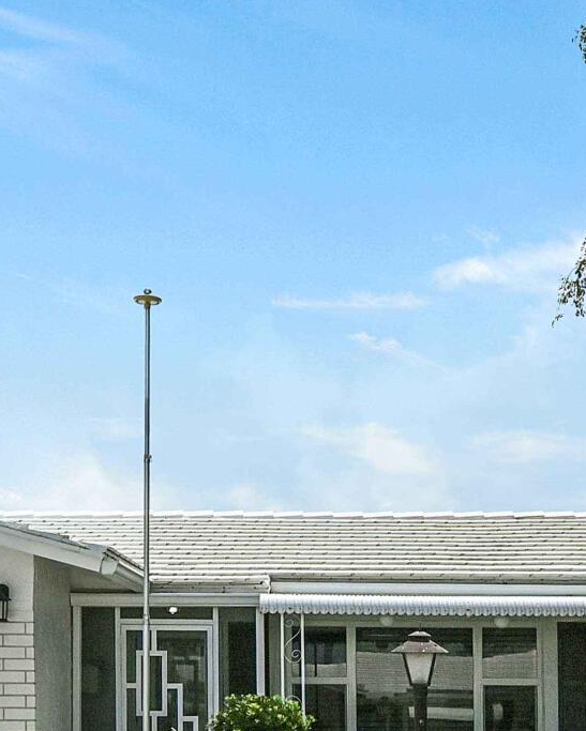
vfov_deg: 26.8
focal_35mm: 70
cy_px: 534
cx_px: 363
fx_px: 1517
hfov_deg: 21.8
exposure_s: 1/6400
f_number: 9
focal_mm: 17
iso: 400
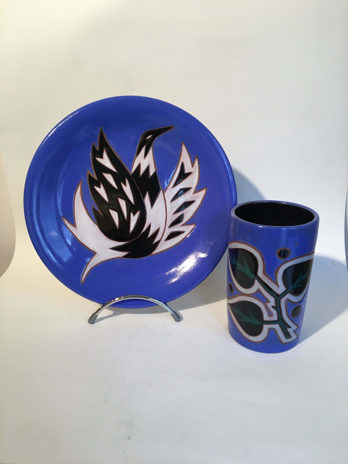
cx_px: 174
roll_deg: -0.1
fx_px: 389
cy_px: 232
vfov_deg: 61.7
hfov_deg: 48.2
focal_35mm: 29
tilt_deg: -21.3
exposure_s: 1/33
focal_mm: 4.15
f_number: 2.2
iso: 50
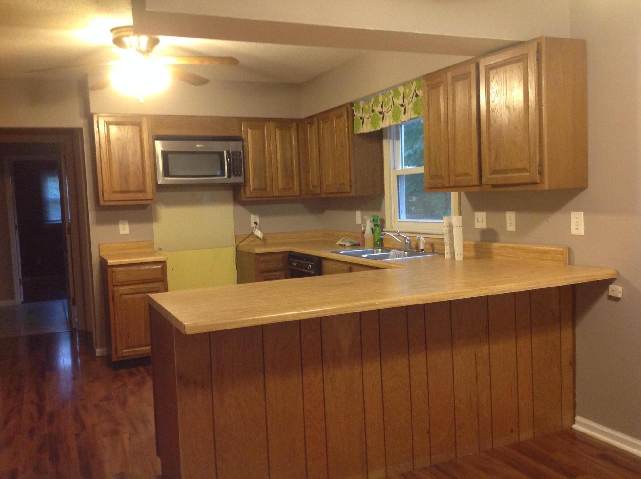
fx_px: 647
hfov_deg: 52.7
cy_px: 240
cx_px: 320
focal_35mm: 35
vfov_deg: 40.6
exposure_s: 1/15
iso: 250
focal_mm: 4.28
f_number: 2.4
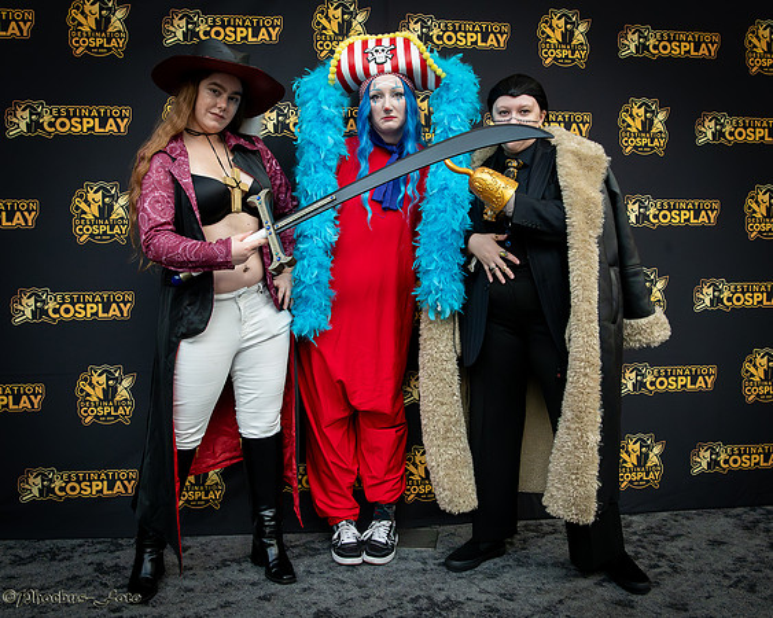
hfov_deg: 54.3
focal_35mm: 33
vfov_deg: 44.6
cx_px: 386
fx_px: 753
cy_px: 283
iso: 12800
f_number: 8
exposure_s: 1/800
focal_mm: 26
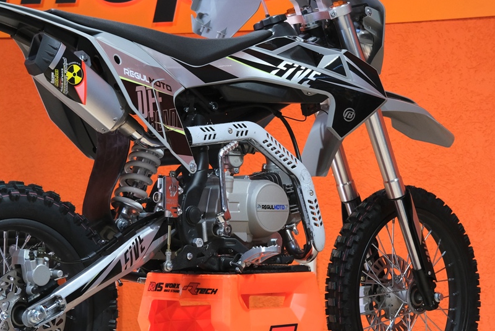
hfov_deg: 22.1
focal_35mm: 92
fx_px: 1265
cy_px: 139
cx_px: 249
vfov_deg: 14.9
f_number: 4
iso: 1250
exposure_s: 1/100
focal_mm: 30.8
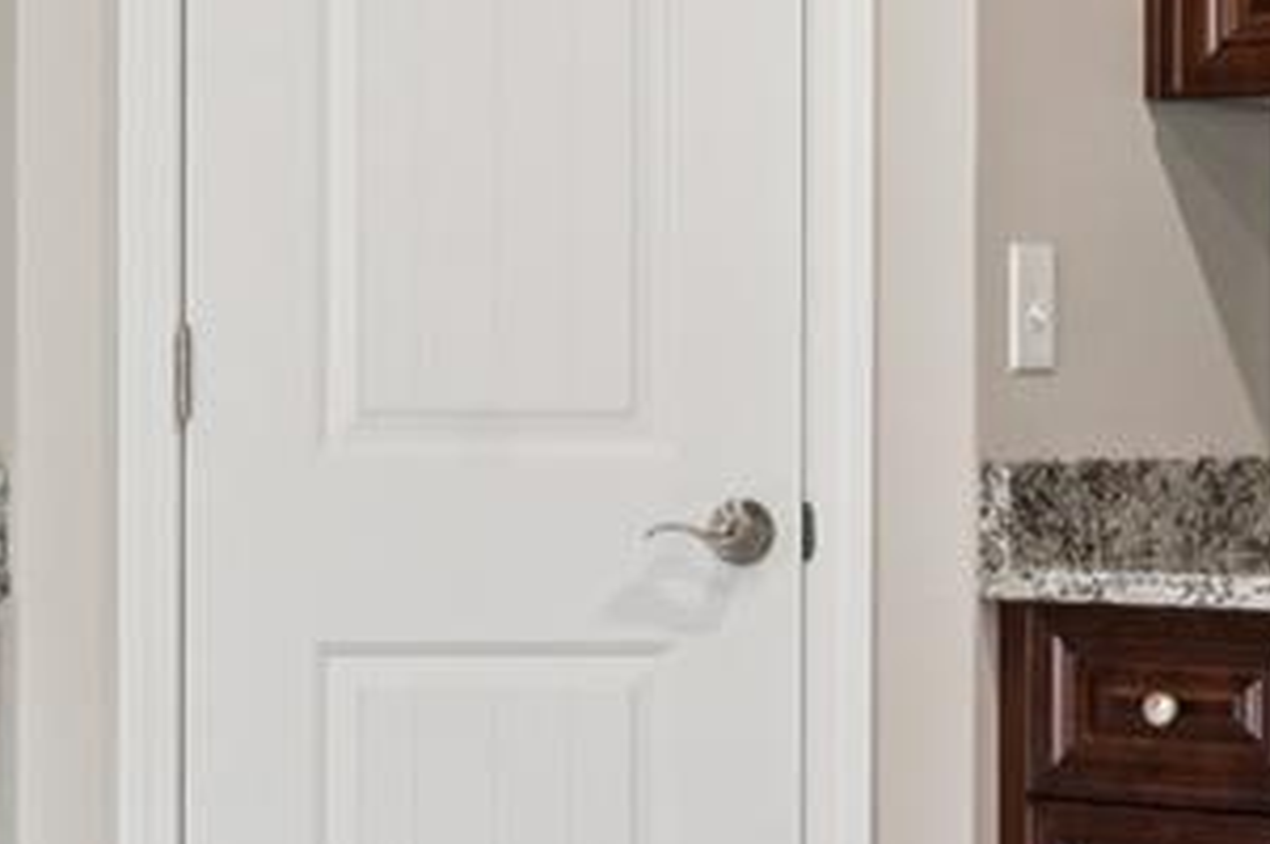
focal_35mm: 113
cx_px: 80
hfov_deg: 17.8
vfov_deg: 12.1
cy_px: 411
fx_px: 3985
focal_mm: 16.6
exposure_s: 1.3
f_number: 13
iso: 100
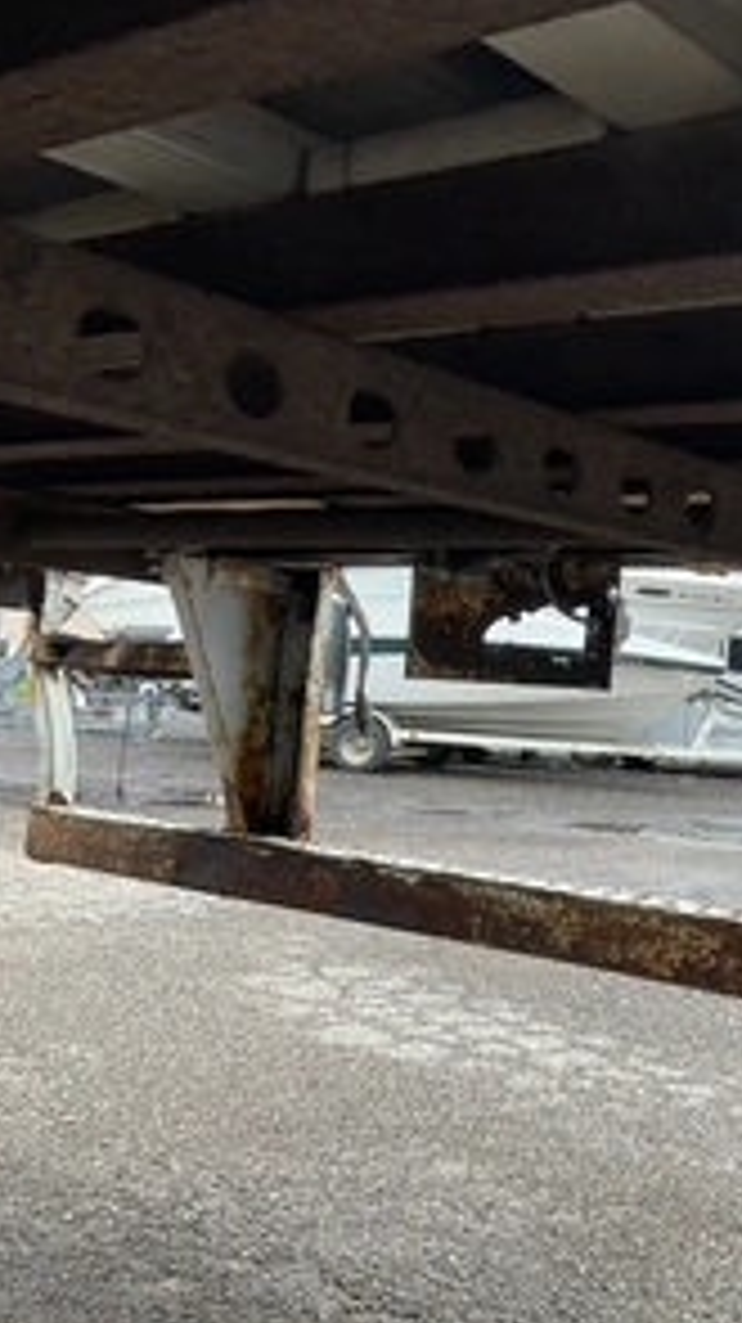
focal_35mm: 43
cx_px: 715
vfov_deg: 47.4
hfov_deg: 26.4
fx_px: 1507
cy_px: 662
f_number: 1.8
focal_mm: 3
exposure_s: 1/378
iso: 25
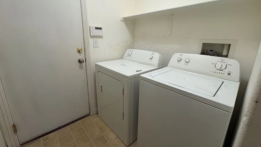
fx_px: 111
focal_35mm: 16
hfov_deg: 99.4
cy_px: 66
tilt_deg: -14.2
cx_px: 132
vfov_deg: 66.9
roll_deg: -2.3
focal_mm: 2.22
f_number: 2.2
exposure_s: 1/60
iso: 200
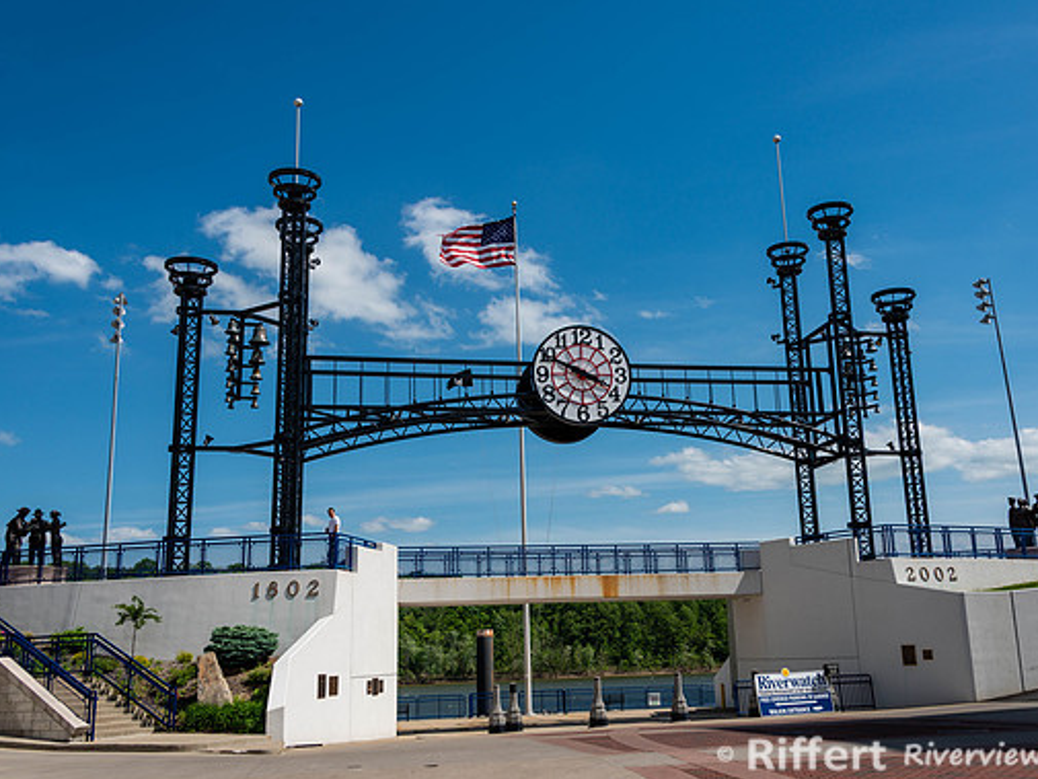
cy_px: 394
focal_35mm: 36
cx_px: 580
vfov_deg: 39.7
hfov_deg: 51.2
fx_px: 1080
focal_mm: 32
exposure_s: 1/400
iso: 100
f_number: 9
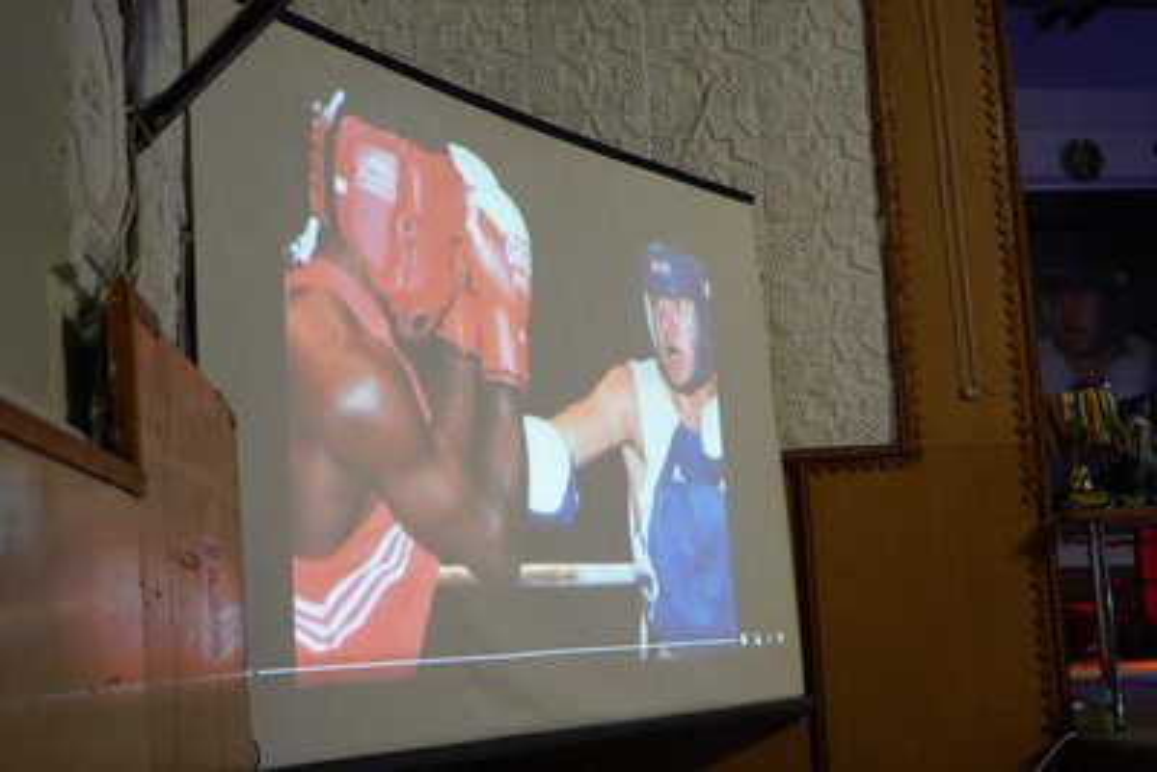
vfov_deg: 28.1
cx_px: 578
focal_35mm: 48
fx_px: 1543
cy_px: 386
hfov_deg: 41.1
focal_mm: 48
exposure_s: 1/160
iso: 2500
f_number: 4.5
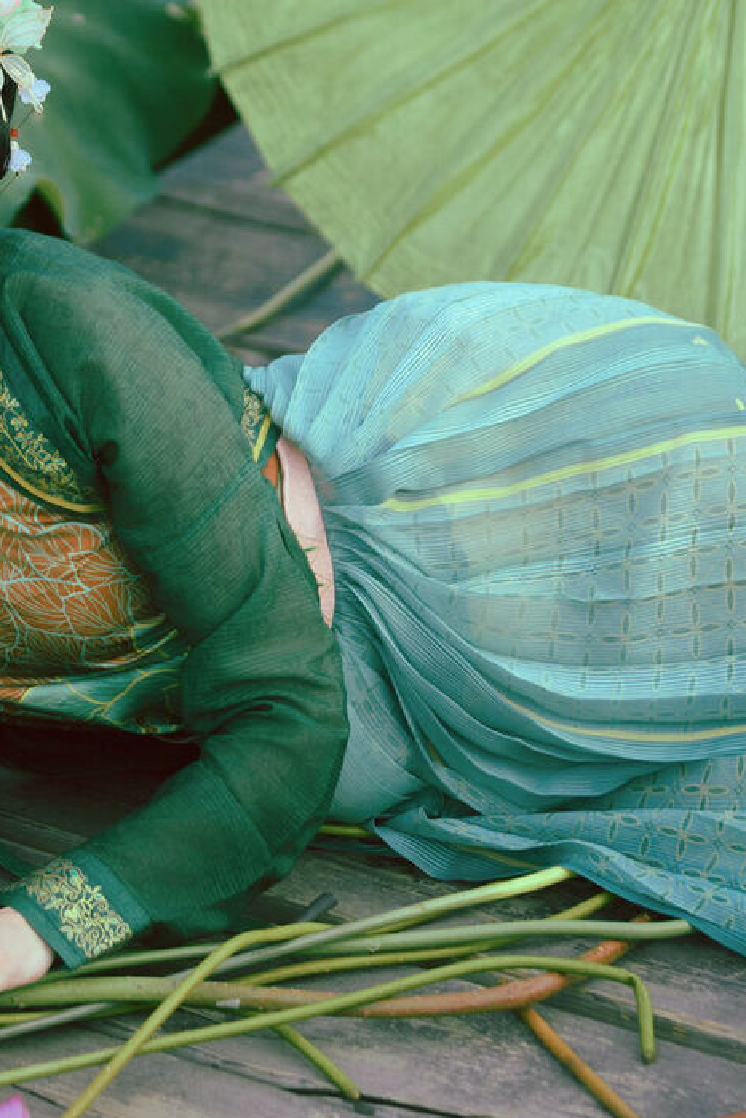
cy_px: 504
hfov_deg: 5.1
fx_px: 8388
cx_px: 56
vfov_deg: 7.6
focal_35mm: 270
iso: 200
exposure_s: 1/640
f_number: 2.8
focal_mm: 120
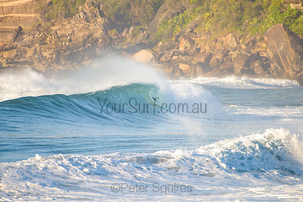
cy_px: 99
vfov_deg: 2.2
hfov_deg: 3.4
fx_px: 5159
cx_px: 154
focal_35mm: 613
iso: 250
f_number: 5.6
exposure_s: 1/1600
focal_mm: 500
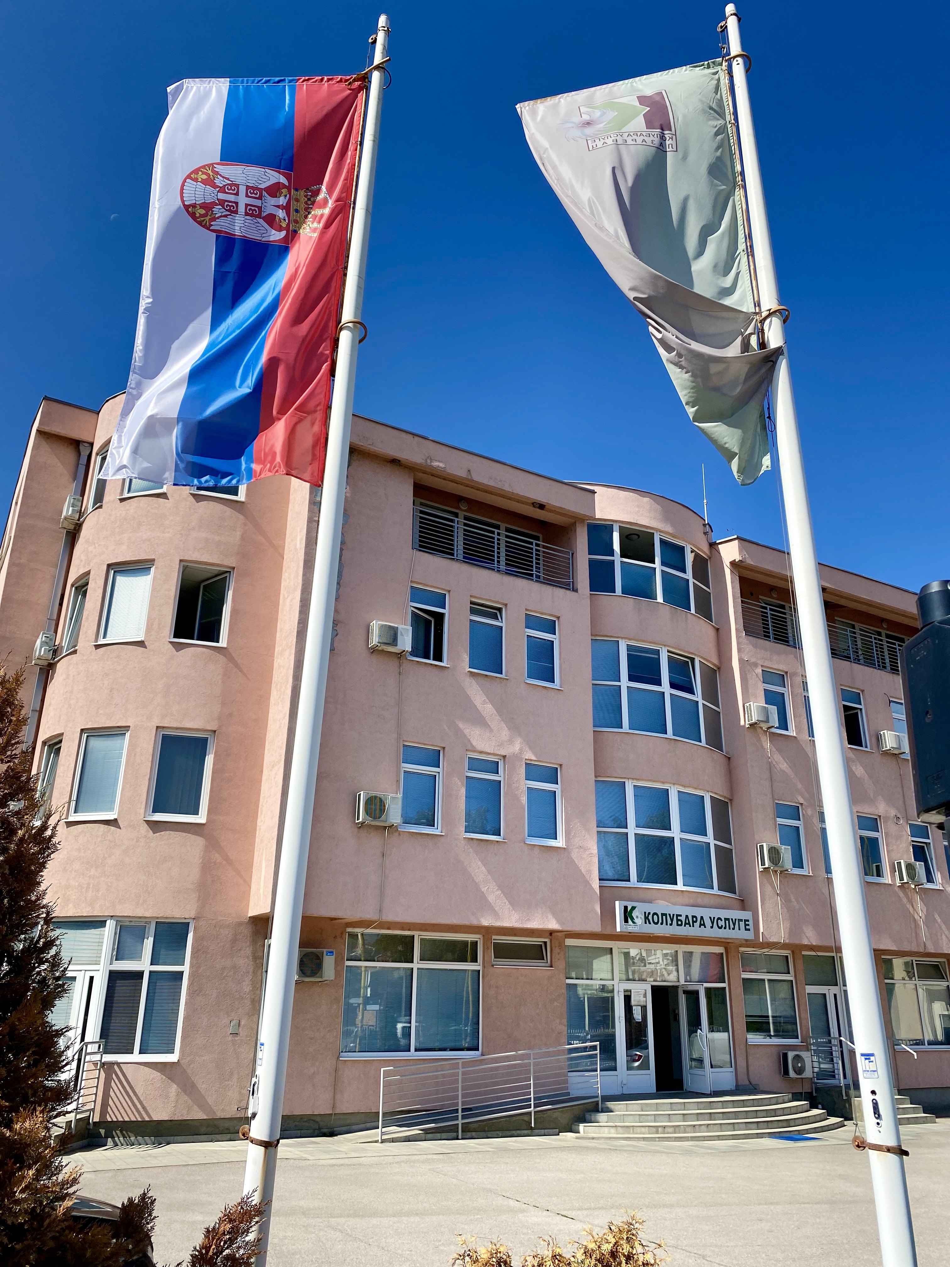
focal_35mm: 26
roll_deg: -1.9
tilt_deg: +21.0
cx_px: 475
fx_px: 951
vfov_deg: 67.3
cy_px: 634
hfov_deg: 53.1
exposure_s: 1/3300
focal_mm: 4.25
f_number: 1.8
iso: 32
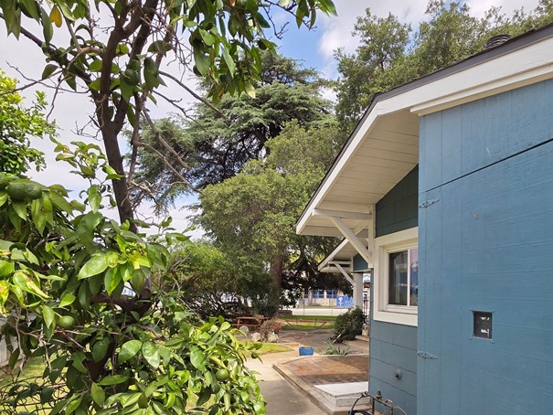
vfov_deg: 59.4
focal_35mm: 22
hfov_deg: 76.1
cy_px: 283
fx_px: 352
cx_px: 309
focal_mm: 2.2
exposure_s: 1/1293
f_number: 1.9
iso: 40
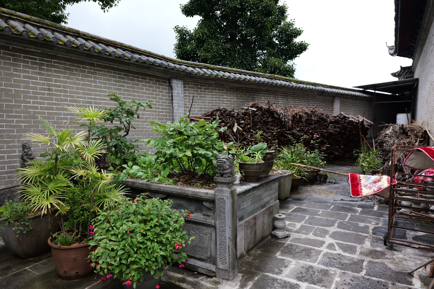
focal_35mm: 24
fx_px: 289
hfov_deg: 73.8
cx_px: 217
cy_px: 144
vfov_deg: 53.1
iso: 100
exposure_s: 1/200
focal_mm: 24
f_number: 4.5
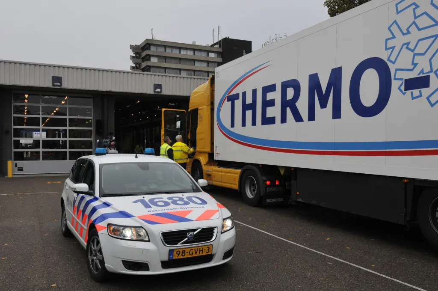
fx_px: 401
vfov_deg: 39.9
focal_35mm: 33
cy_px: 146
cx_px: 219
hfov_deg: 57.3
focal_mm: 22
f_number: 9
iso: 400
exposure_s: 1/320
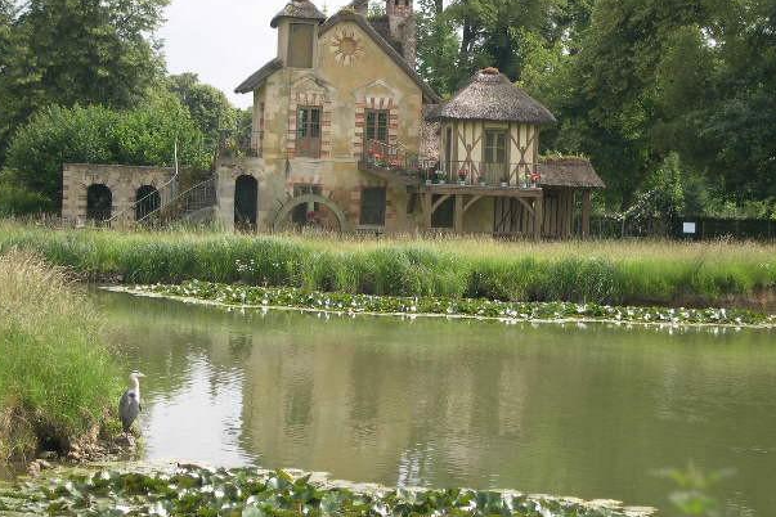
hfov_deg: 21.2
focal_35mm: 96
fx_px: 2069
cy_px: 252
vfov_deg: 14.3
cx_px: 396
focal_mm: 18.4
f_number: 4.4
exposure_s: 1/301
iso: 100
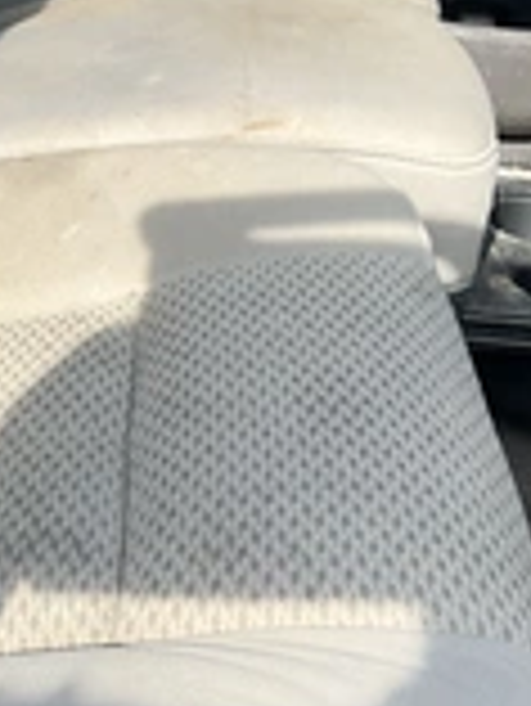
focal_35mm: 74
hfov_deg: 19.2
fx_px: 1511
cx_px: -32
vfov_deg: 25.8
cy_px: 571
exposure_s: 1/329
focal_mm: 3
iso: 25
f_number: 1.8
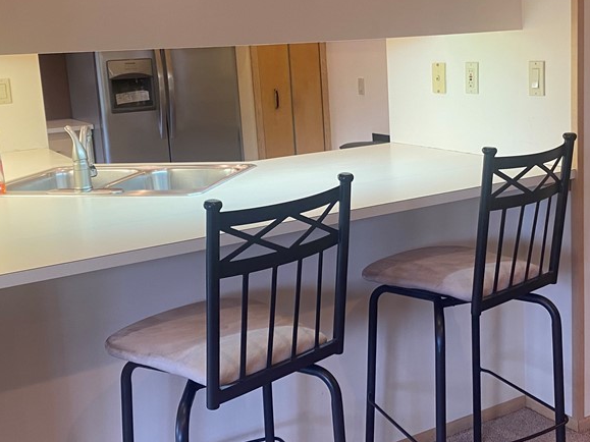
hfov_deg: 41.0
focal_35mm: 46
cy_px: 181
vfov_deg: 31.4
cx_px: 356
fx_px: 784
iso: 80
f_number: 1.8
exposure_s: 1/60
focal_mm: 4.25
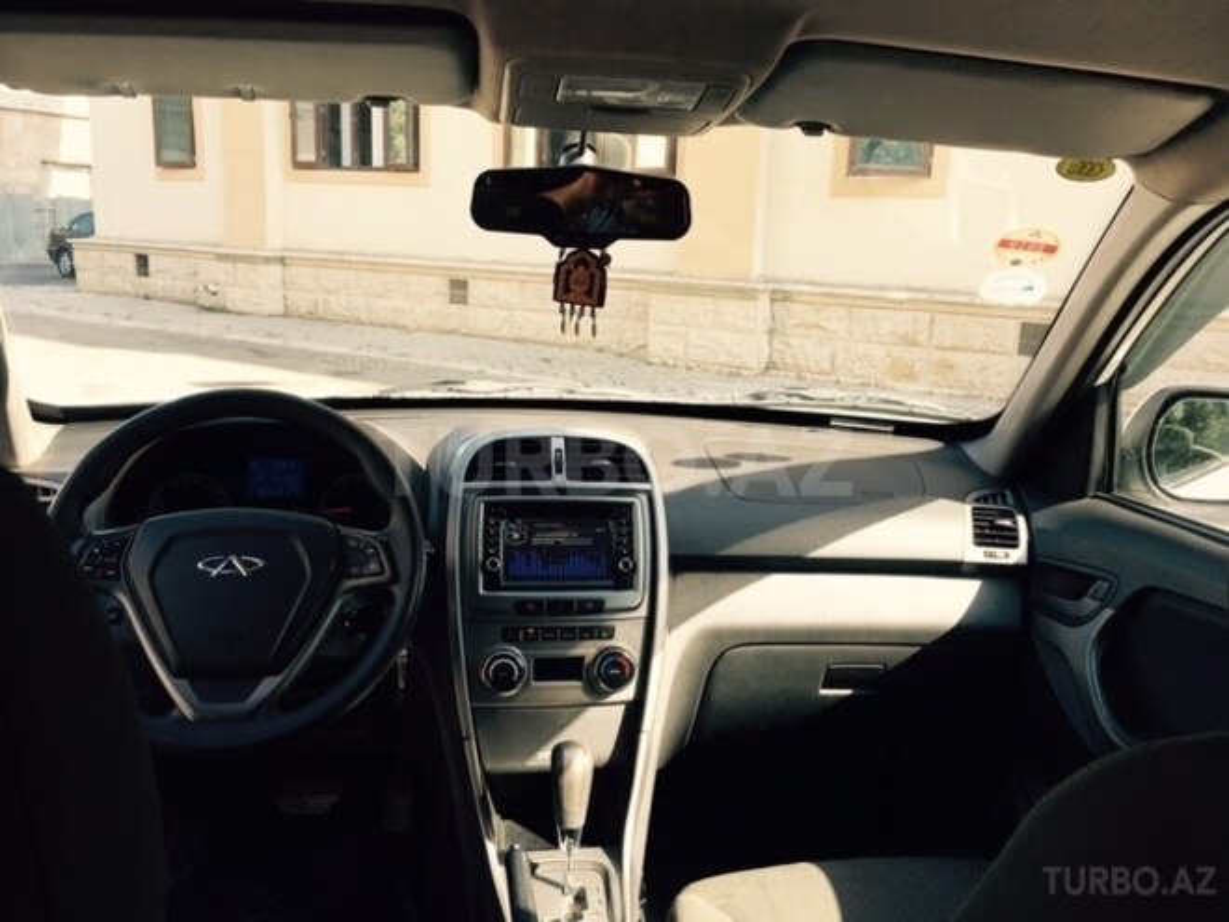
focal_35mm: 29
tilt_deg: -11.9
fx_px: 1030
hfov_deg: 61.7
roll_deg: -3.3
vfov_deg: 48.2
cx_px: 614
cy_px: 461
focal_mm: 4.15
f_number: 2.2
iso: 25
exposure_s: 1/192
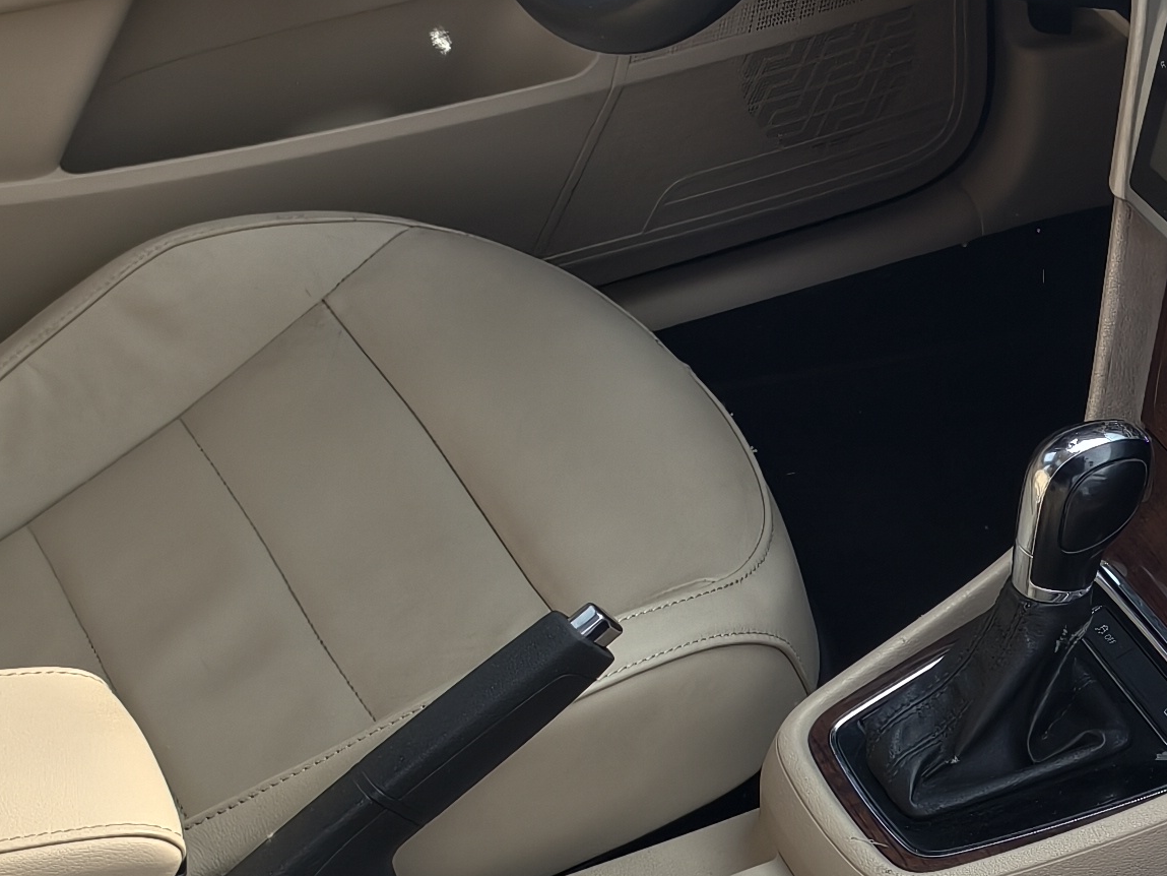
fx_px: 2765
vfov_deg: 17.8
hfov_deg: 23.0
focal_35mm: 82
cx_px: 1117
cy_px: 737
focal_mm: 5.6
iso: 134
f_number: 1.57
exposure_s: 1/1026
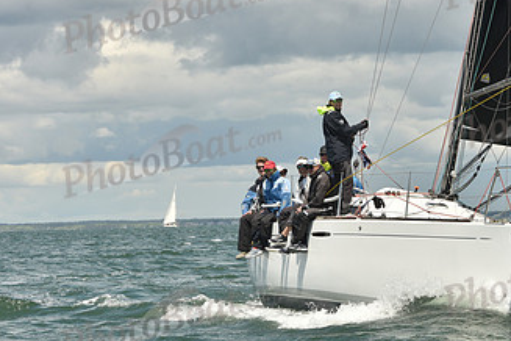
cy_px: 217
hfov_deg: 9.6
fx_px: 3023
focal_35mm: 213
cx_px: 364
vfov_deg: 6.4
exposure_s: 1/800
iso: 320
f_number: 11
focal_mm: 120
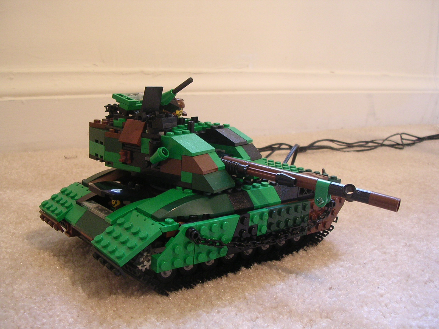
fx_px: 482
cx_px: 220
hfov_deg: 49.0
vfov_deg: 37.7
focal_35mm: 38
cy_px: 164
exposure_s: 1/3.5
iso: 244
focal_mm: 5.8
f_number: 2.8
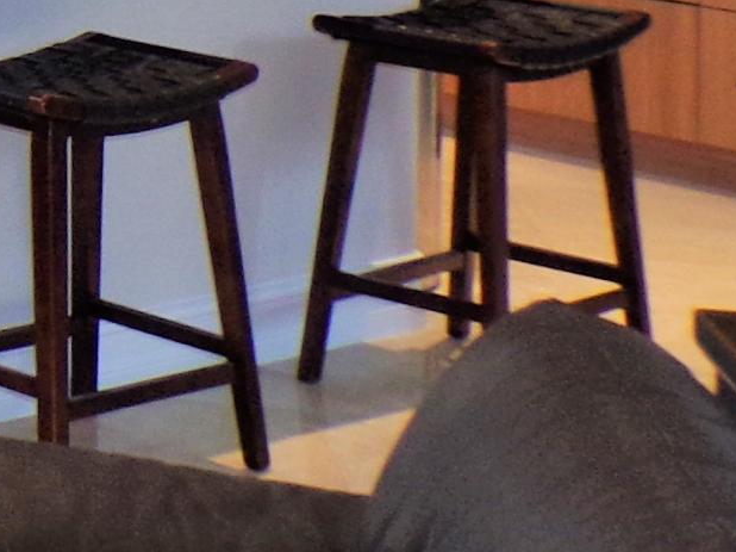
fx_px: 2890
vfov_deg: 10.3
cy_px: -434
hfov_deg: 12.4
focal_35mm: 136
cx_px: -855
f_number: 3.1
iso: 95
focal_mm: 5
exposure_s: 1/34
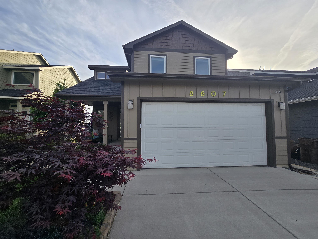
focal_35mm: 13
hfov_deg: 106.2
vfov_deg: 89.9
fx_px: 119
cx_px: 159
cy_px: 120
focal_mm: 2.2
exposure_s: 1/1746
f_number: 2.2
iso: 50
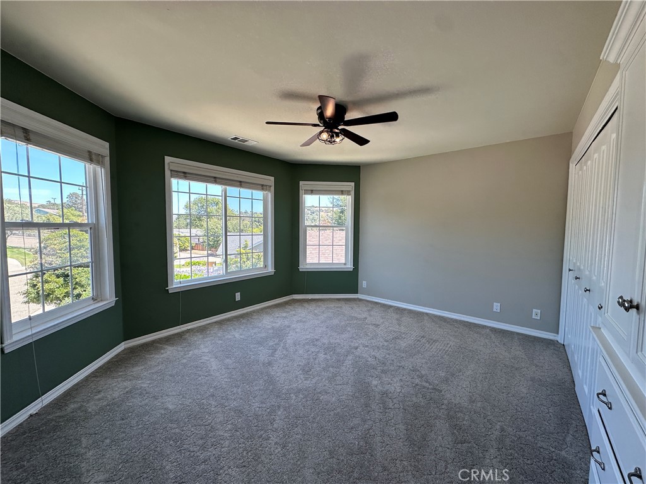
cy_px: 242
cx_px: 323
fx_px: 261
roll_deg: -0.5
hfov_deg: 102.1
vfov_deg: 85.7
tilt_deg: -3.2
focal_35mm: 14
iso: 40
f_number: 2.2
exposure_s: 1/136
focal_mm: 2.22
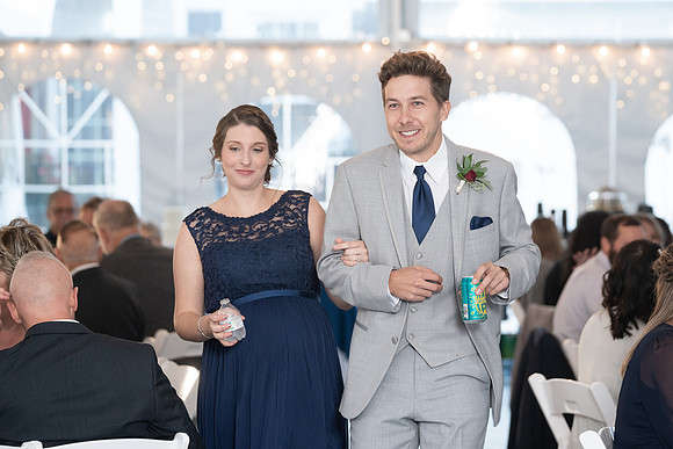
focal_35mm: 176
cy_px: 193
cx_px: 426
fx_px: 3287
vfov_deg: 7.8
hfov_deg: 11.7
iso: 2000
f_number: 4
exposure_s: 1/200
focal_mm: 139
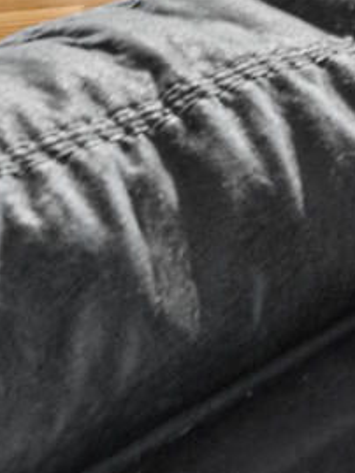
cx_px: 1044
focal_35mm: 138
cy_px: -666
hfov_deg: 8.9
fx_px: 1892
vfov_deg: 11.7
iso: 320
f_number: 9
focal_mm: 15.5
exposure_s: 20
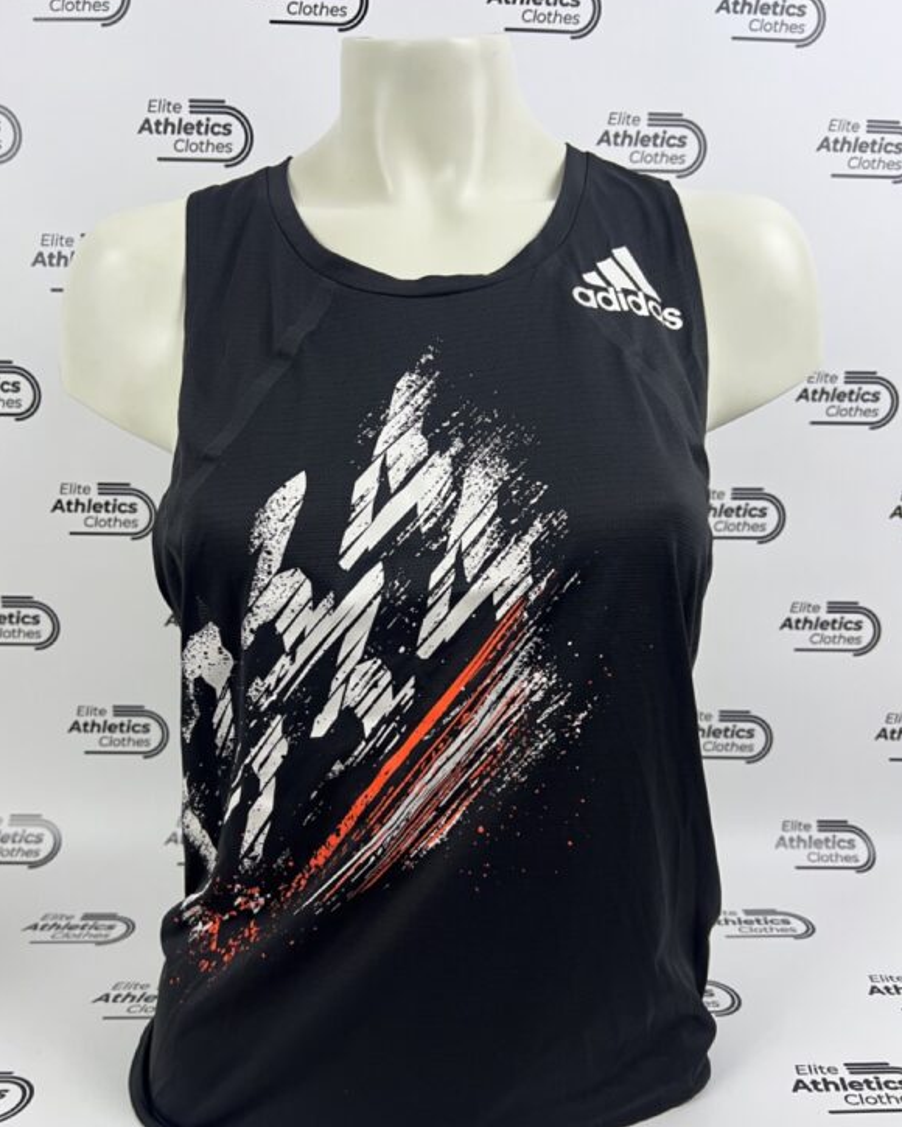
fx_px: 934
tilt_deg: -9.7
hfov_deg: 51.5
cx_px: 437
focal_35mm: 28
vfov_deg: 62.1
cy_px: 605
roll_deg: +0.5
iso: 80
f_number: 1.5
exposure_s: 1/50
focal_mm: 5.7
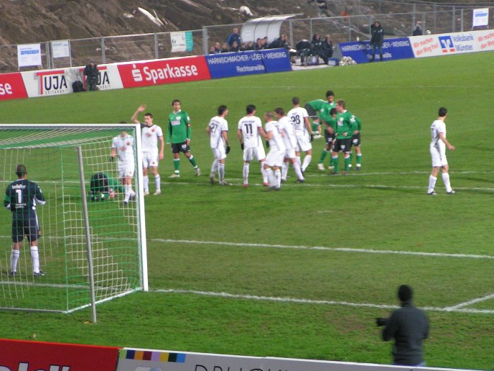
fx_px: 2854
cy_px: 160
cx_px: 214
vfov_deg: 7.4
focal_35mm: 200
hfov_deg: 9.9
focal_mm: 26.3
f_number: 3.5
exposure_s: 1/25
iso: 200
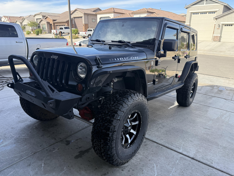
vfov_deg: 56.8
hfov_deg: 71.6
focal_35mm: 24
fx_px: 162
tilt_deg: -18.1
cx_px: 117
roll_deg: +0.0
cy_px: 88
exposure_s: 1/943
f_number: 1.78
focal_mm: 6.76
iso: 100
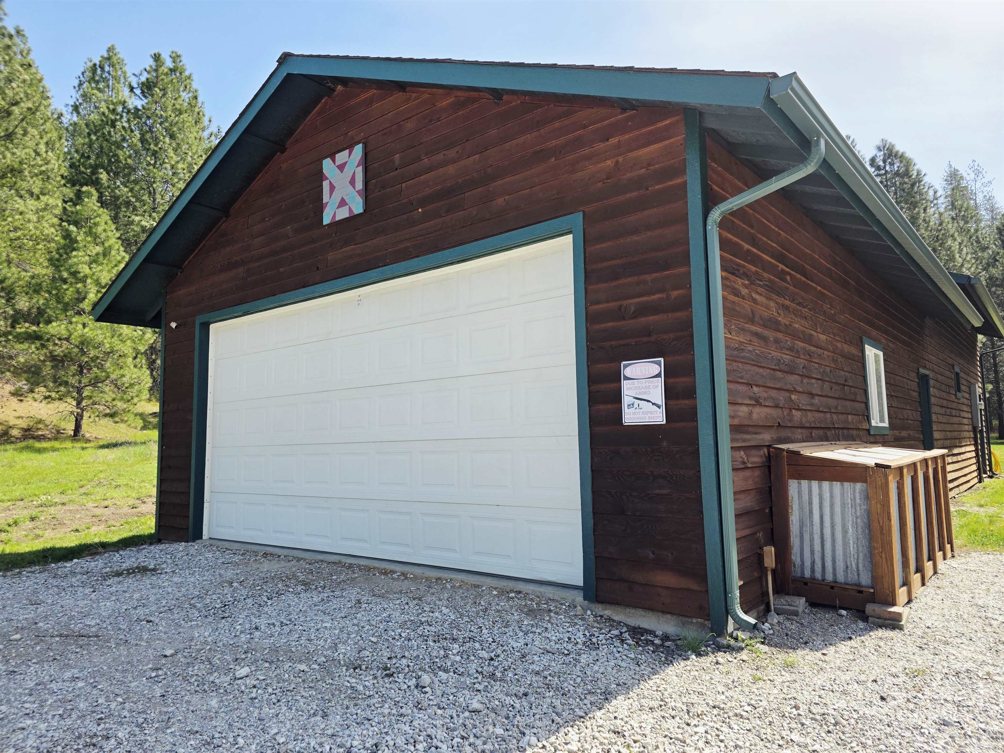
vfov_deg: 58.9
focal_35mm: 23
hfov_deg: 73.9
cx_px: 502
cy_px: 376
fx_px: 667
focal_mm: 6.3
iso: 80
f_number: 1.7
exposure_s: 1/5000
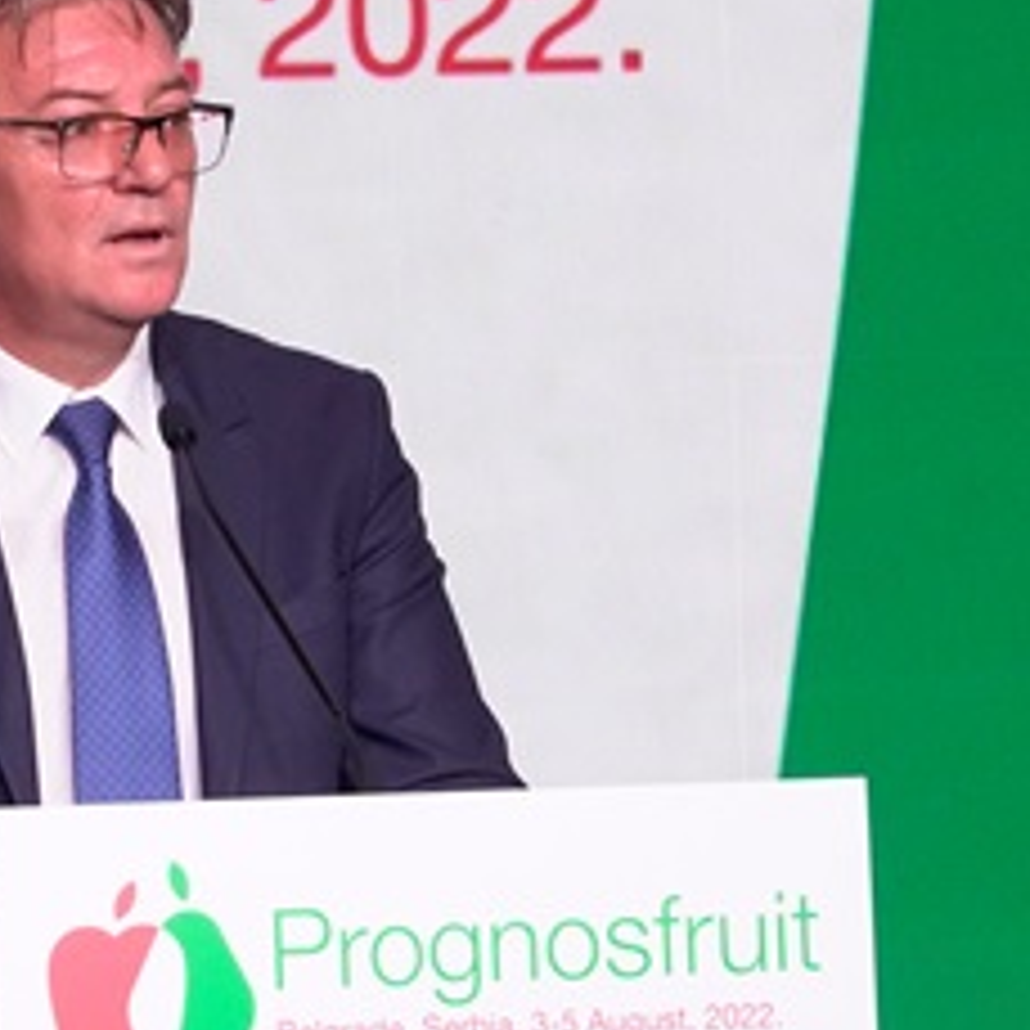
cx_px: 400
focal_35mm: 713
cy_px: 555
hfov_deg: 2.5
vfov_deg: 2.5
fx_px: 24002
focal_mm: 200
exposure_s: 1/100
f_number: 9
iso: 2500
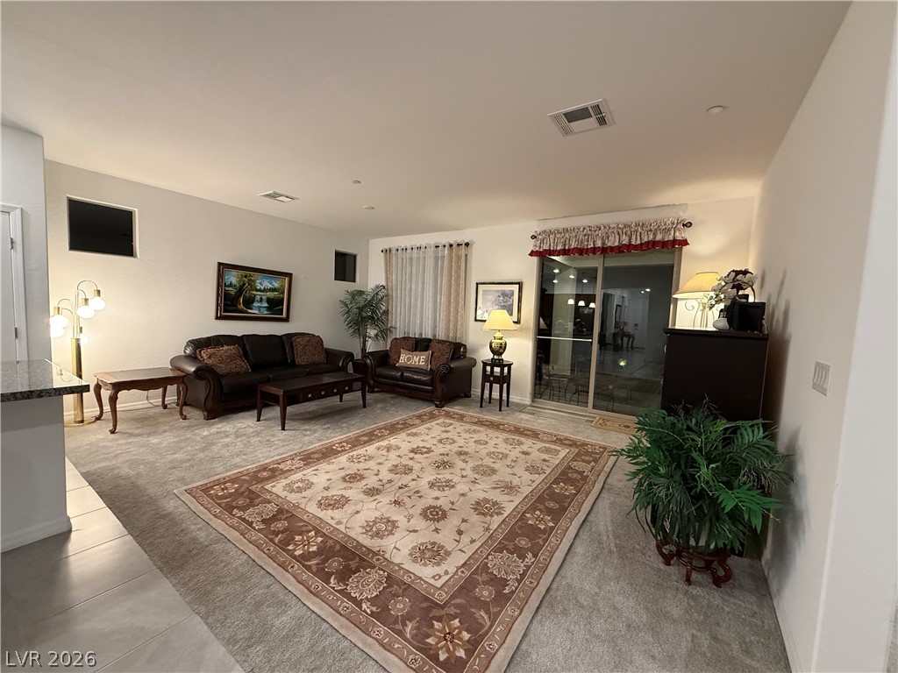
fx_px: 363
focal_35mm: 14
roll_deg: -2.2
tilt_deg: -3.6
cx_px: 449
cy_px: 336
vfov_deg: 85.7
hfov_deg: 102.1
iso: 500
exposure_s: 1/60
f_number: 2.2
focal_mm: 2.22
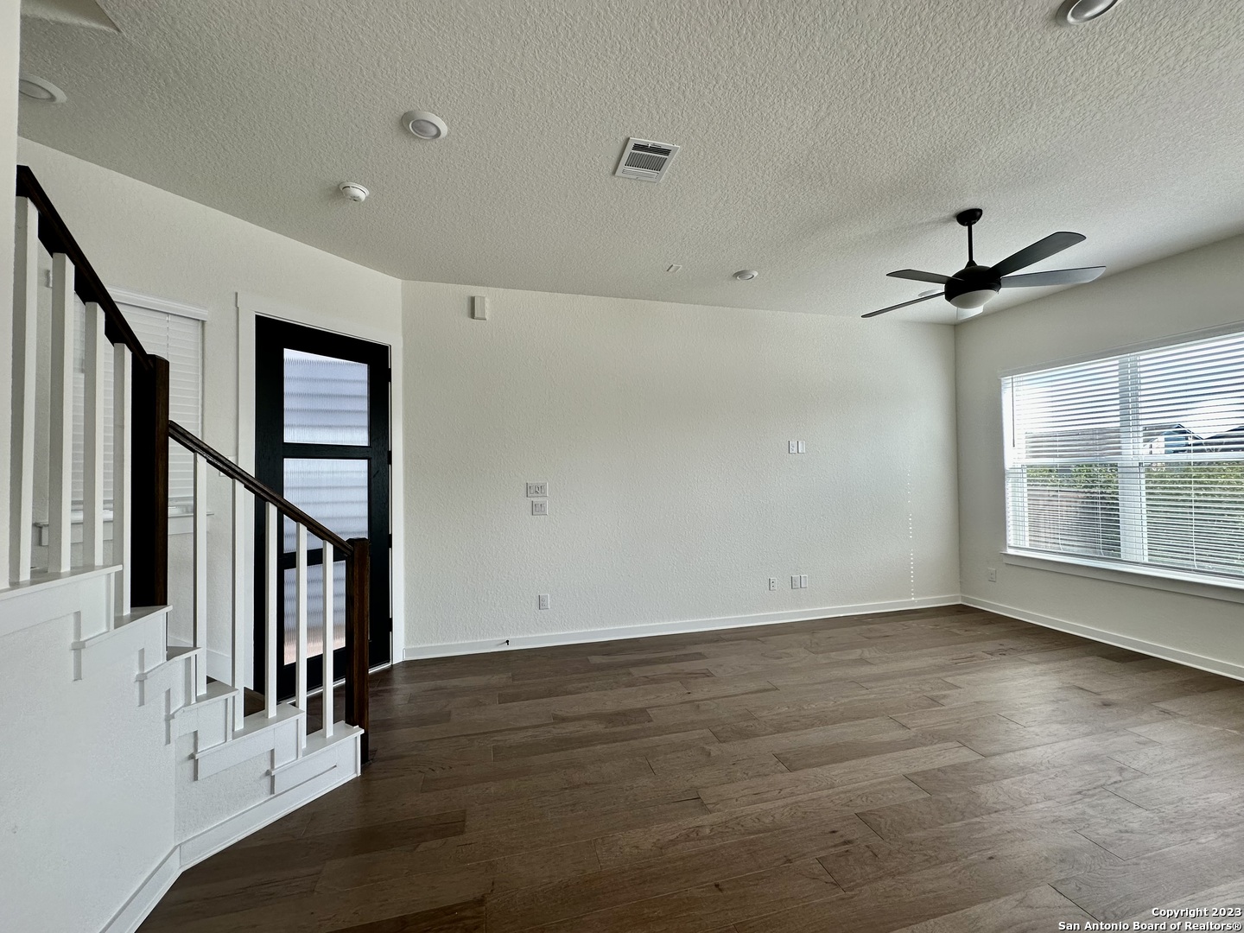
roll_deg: +0.8
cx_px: 622
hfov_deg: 102.1
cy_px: 466
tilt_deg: -0.1
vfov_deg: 85.7
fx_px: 503
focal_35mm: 14
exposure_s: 1/147
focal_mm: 2.22
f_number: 2.2
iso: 40
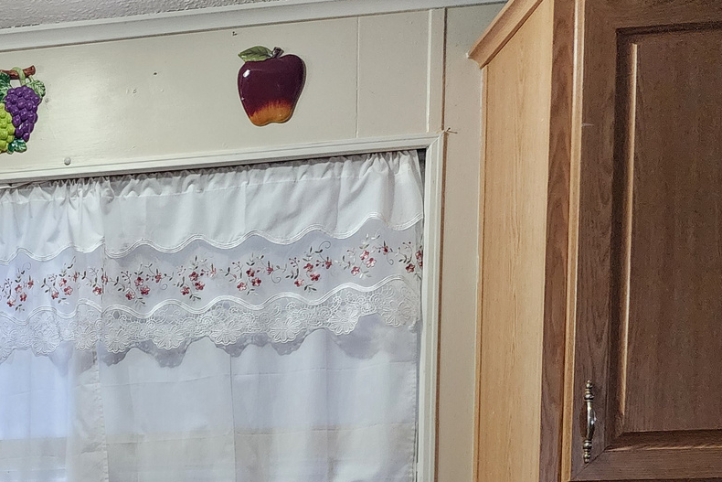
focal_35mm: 62
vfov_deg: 20.0
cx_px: -202
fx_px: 1244
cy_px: 633
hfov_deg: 27.4
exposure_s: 1/120
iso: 800
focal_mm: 6.4
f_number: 1.8
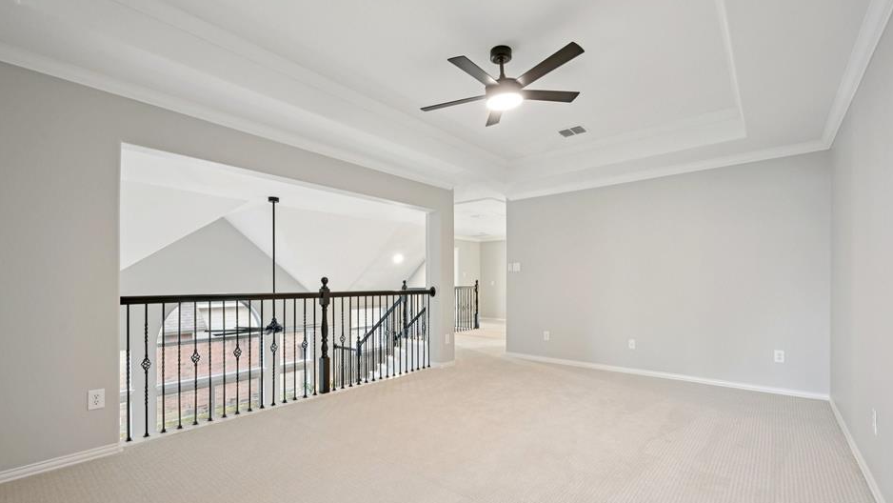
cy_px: 286
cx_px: 455
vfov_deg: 66.8
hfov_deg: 99.3
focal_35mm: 16
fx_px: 379
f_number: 9
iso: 250
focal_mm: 14
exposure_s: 1/3.33
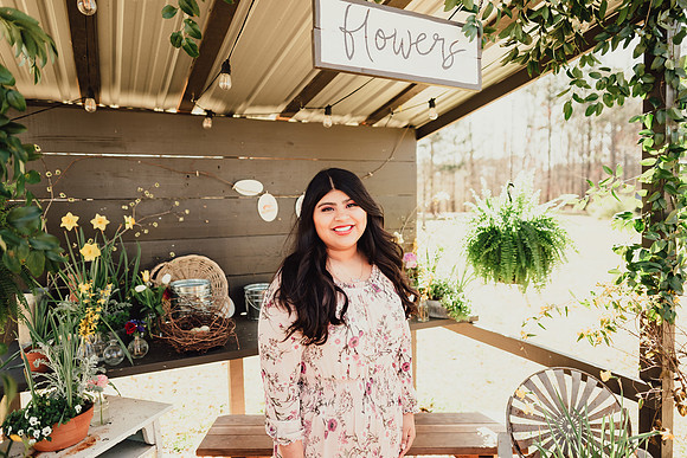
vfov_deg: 53.2
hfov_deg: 73.7
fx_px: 458
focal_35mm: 24
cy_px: 229
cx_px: 344
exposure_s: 1/500
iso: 100
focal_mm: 24
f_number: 2.5
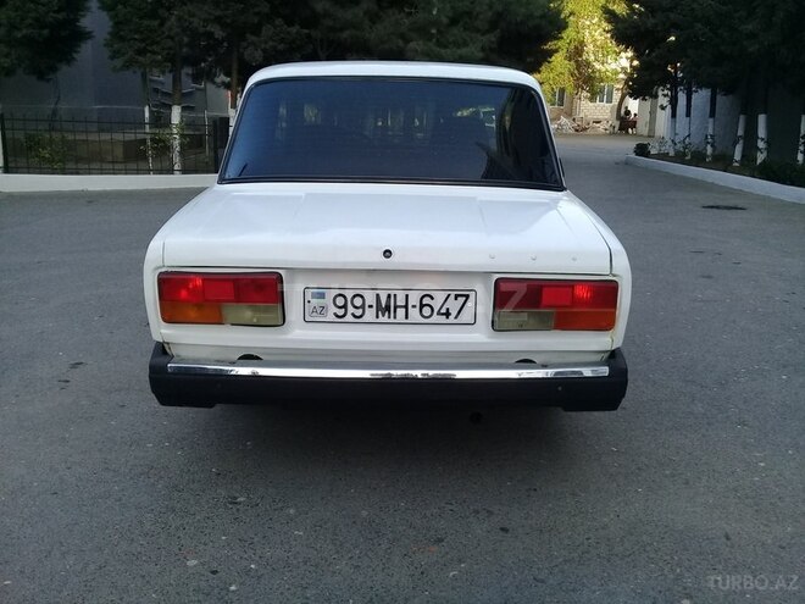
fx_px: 721
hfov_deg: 58.4
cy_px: 302
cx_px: 402
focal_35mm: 31
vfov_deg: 45.4
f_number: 2.2
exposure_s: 1/140
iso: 50
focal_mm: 3.3
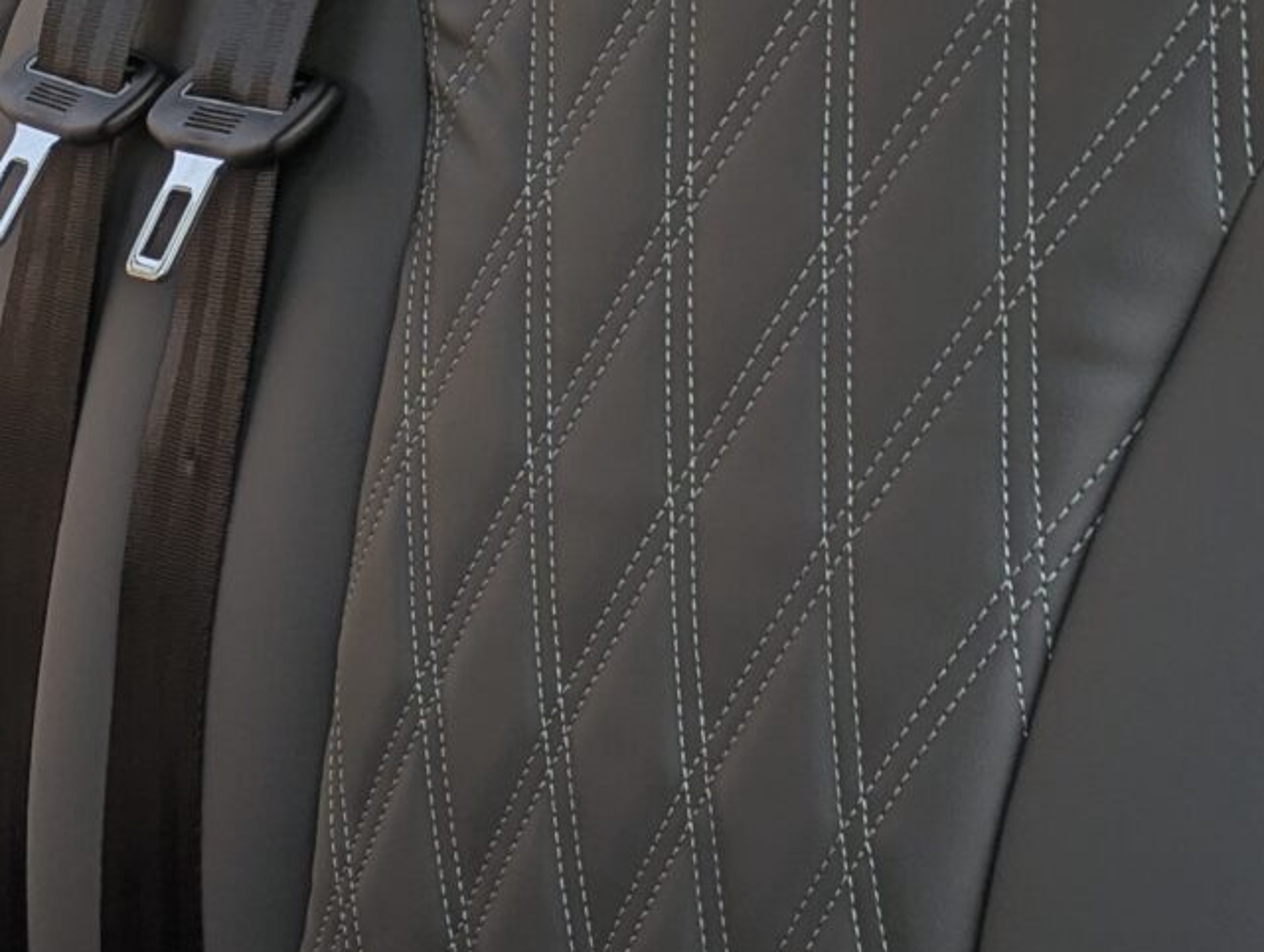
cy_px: 1238
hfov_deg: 19.0
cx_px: -350
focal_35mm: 96
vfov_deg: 14.8
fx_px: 3511
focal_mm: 6.81
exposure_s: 1/299
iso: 44
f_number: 1.85
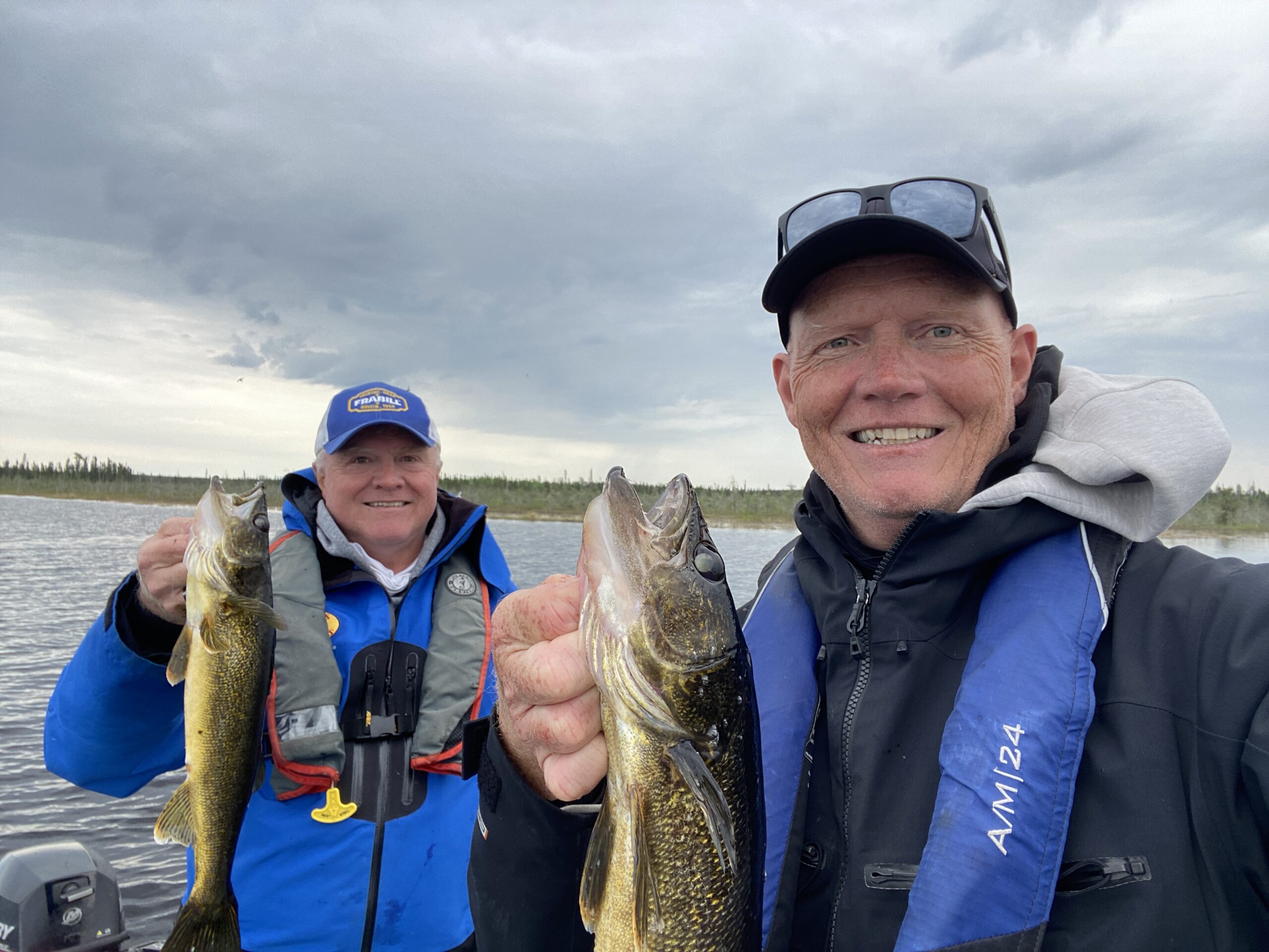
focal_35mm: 23
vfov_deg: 58.9
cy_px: 476
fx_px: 843
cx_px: 634
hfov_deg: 73.9
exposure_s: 1/218
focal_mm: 2.71
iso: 25
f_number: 2.2
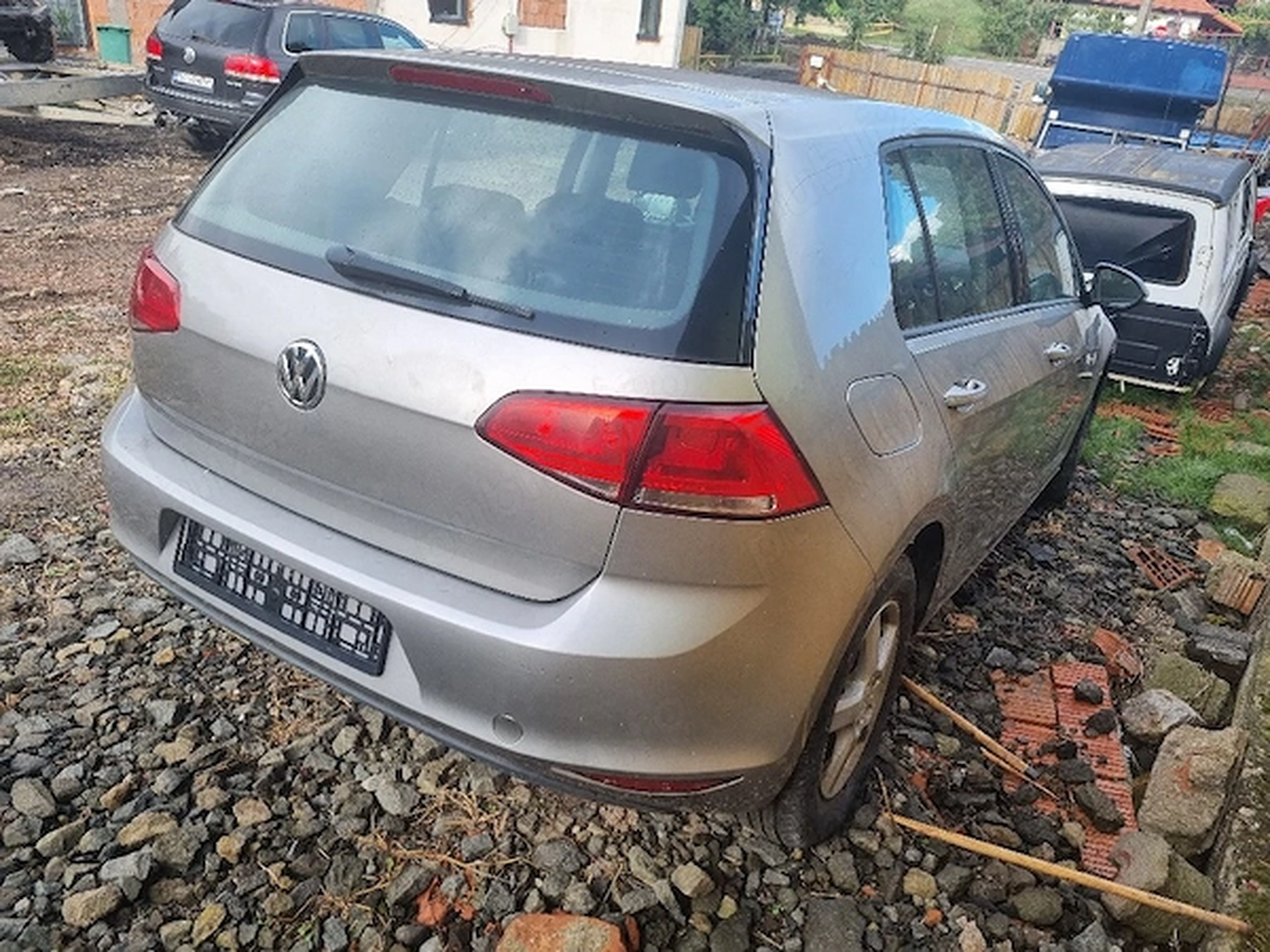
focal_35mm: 26
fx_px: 954
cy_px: 476
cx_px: 635
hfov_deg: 67.3
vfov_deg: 53.1
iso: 50
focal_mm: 5.4
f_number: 1.8
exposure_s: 1/500
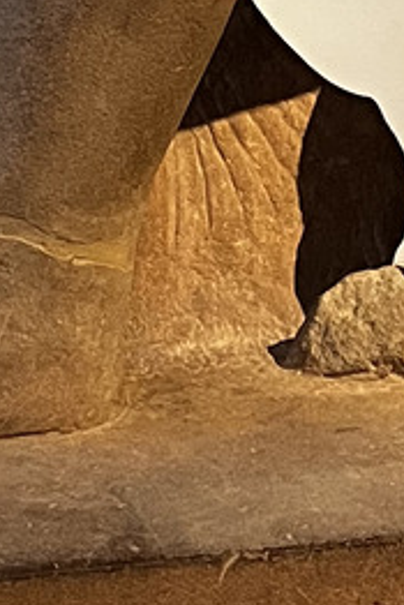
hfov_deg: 8.3
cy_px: -529
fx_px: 2774
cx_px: 321
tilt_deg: +5.1
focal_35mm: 165
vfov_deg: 11.4
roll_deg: +0.6
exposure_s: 1/60
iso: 250
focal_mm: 5.7
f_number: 1.5
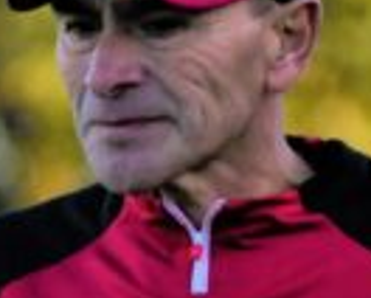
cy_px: 498
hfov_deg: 0.9
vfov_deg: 0.7
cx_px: -84
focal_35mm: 2207
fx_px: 24269
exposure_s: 1/1250
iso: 320
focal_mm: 270
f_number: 5.6
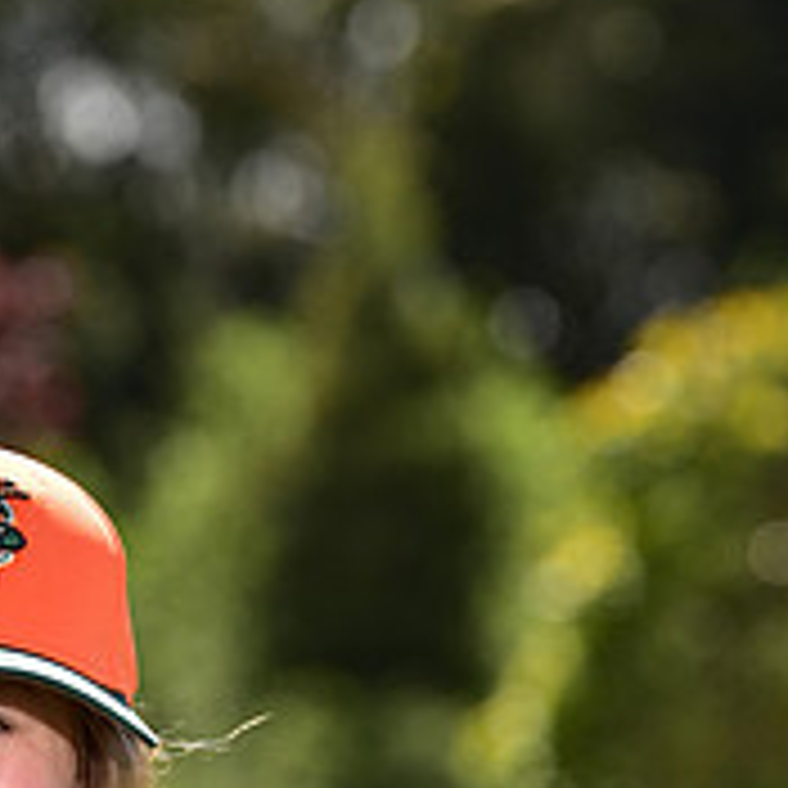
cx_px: -65
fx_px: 14474
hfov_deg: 3.1
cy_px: 1166
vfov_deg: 3.1
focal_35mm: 562
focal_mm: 200
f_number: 6.3
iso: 80
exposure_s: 1/200
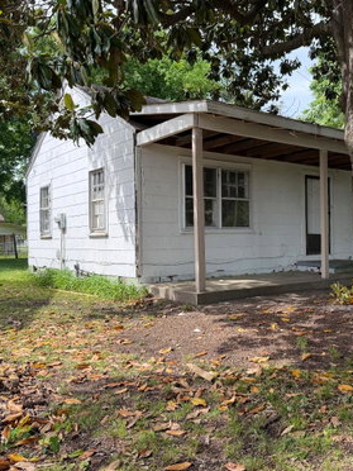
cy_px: 236
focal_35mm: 33
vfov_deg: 55.4
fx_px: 449
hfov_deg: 41.9
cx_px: 257
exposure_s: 1/1553
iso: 100
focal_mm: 6.76
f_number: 1.78
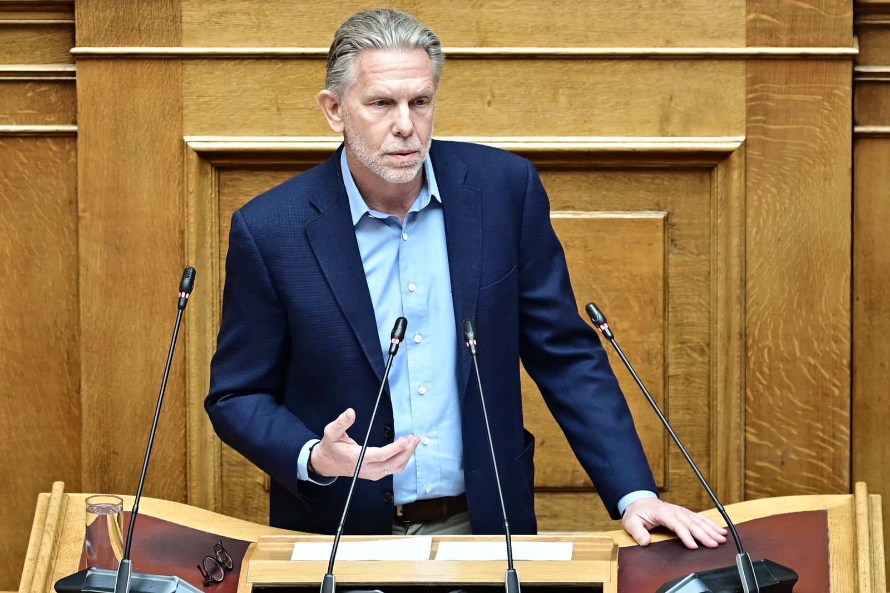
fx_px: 7417
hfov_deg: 6.9
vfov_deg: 4.6
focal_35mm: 300
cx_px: 445
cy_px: 296
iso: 500
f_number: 3.2
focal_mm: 200
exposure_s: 1/160
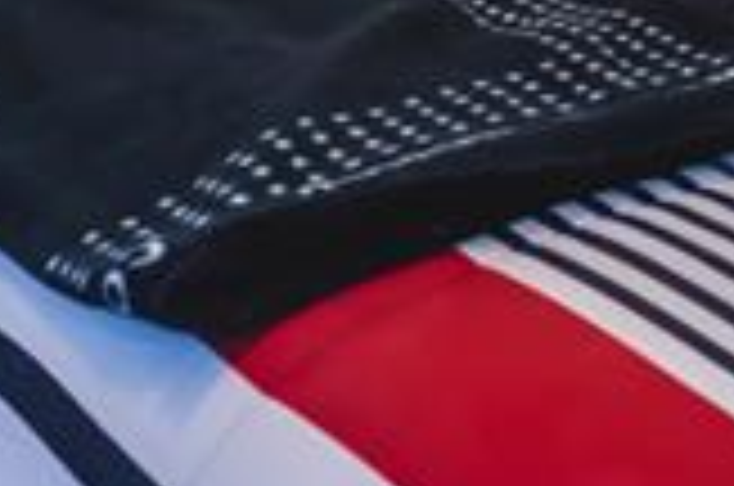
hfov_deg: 14.8
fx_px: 2564
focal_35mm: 126
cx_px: 1189
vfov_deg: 9.9
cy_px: -558
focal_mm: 20
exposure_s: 1/60
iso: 800
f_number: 2.8
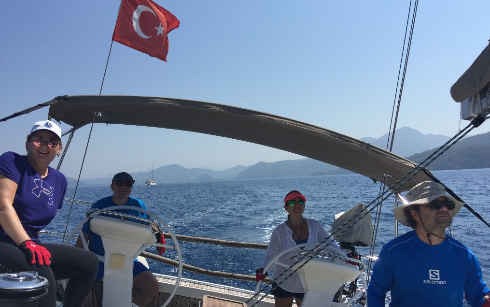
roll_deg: +2.8
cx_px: 246
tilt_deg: +3.5
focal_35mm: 31
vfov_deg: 40.6
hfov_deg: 61.2
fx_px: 414
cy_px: 161
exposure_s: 1/3049
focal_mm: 4.15
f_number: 2.2
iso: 32
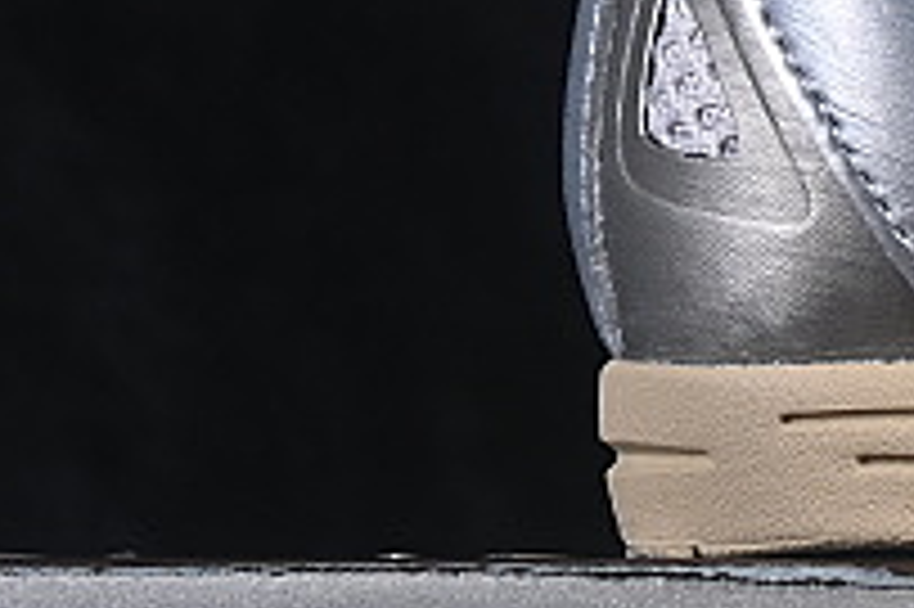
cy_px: -455
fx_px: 10122
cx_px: 2233
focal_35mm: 399
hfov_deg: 5.0
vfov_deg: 3.4
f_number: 8
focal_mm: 50
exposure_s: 1/80
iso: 160
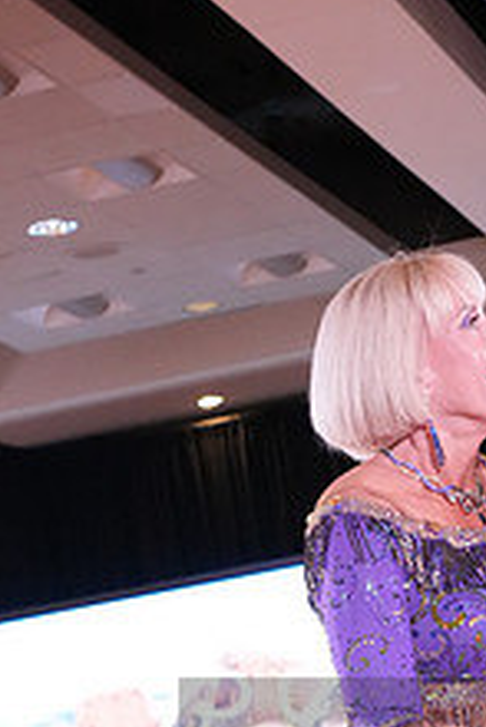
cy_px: 790
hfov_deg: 10.4
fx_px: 2608
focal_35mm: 129
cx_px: 636
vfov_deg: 15.5
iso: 8000
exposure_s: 1/250
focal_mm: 49
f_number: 6.3
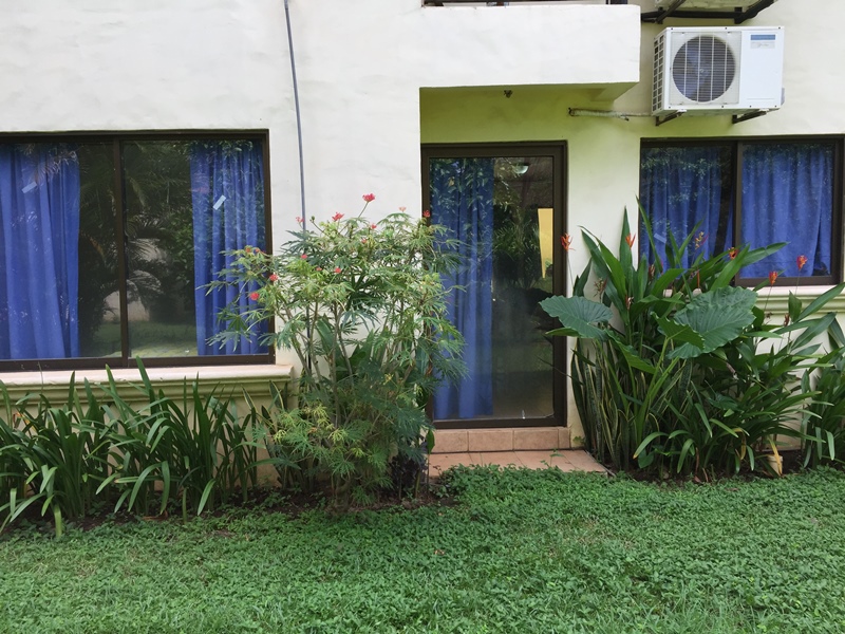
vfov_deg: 48.2
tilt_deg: -5.9
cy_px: 317
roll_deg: -0.7
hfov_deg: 61.7
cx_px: 422
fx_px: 708
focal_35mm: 29
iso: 32
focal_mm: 4.15
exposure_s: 1/590
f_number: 2.2
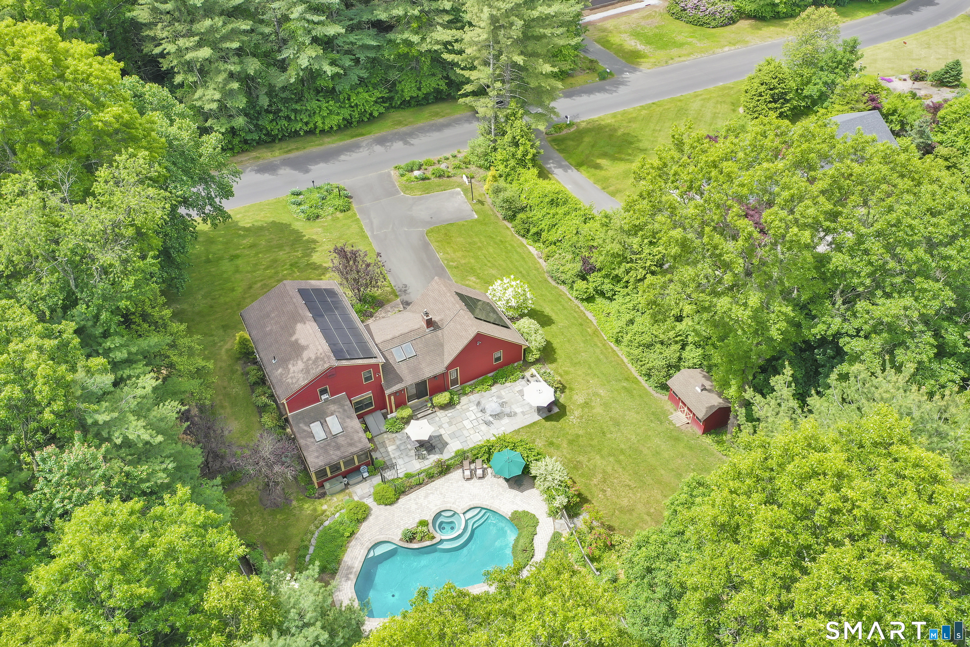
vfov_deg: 46.4
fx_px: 754
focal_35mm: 28
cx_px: 485
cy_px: 324
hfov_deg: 65.5
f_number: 5
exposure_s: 1/240
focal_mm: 10.26
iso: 100
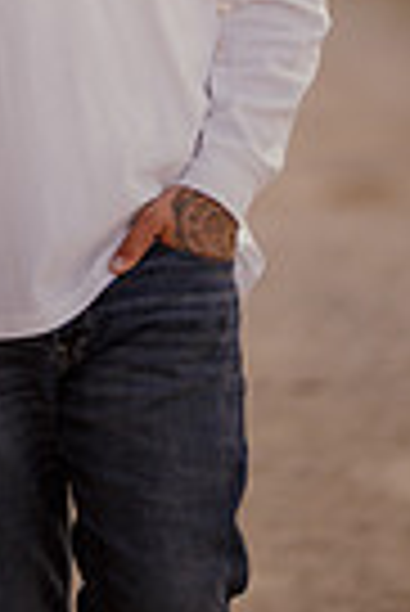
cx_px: -117
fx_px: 4788
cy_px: -279
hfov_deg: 4.9
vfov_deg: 7.2
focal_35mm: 281
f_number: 1.4
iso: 100
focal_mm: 85
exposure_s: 1/400
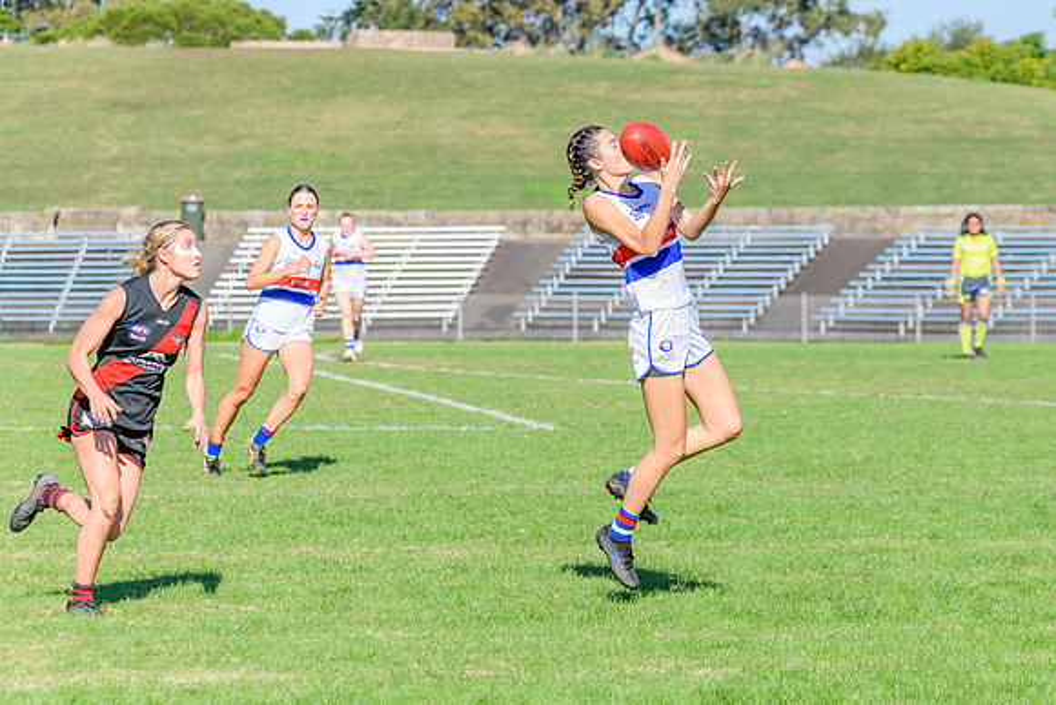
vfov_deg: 6.8
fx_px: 5906
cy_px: 276
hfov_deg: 10.2
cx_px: 700
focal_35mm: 201
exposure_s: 1/1600
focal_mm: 150
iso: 640
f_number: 8
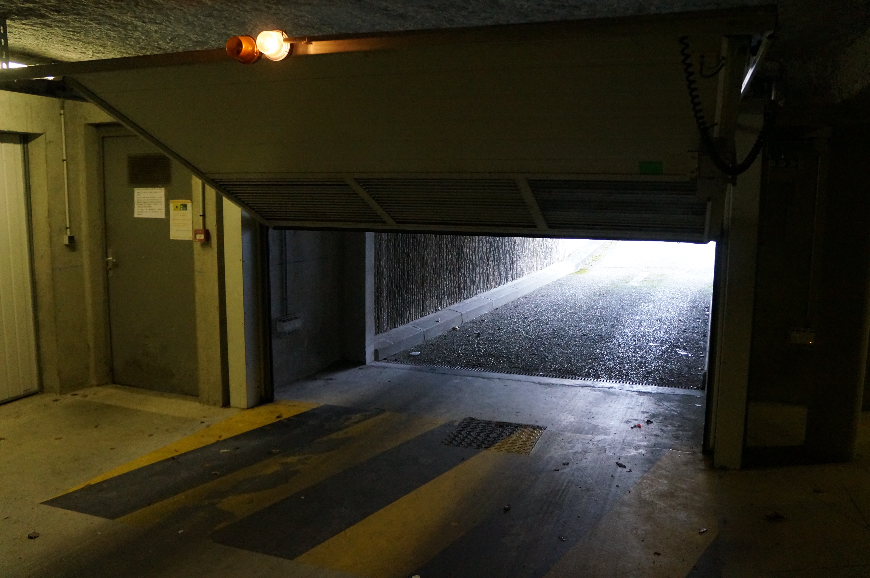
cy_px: 289
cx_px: 435
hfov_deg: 64.6
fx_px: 688
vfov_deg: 45.6
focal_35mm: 28
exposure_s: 1/160
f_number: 3.5
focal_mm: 19
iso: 3200
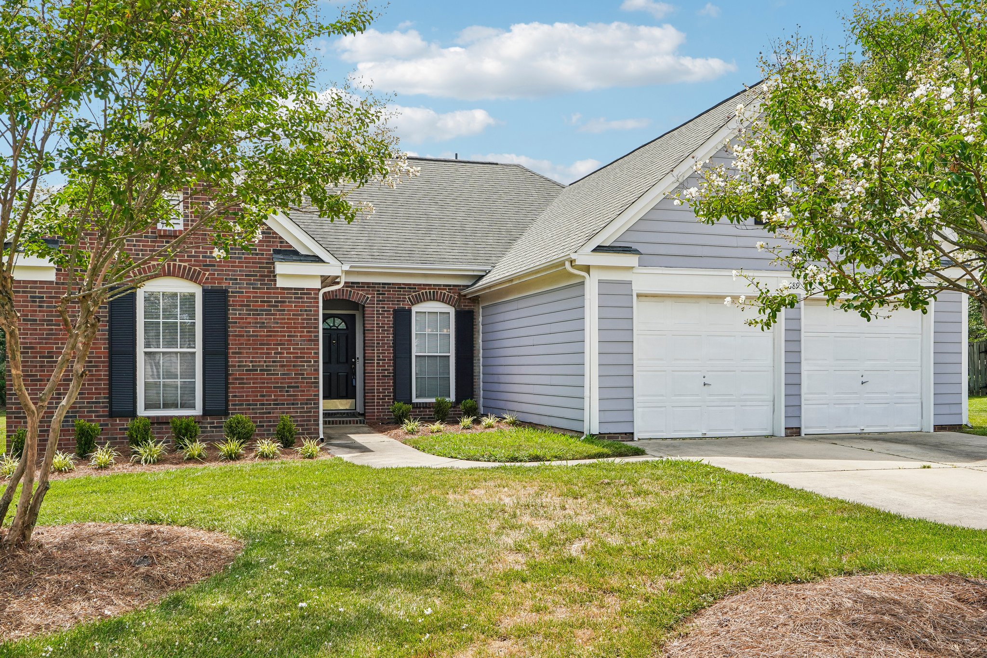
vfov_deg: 43.6
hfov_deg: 61.9
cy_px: 329
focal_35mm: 30
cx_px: 494
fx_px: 822
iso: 100
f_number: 8
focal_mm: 20
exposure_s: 1/60
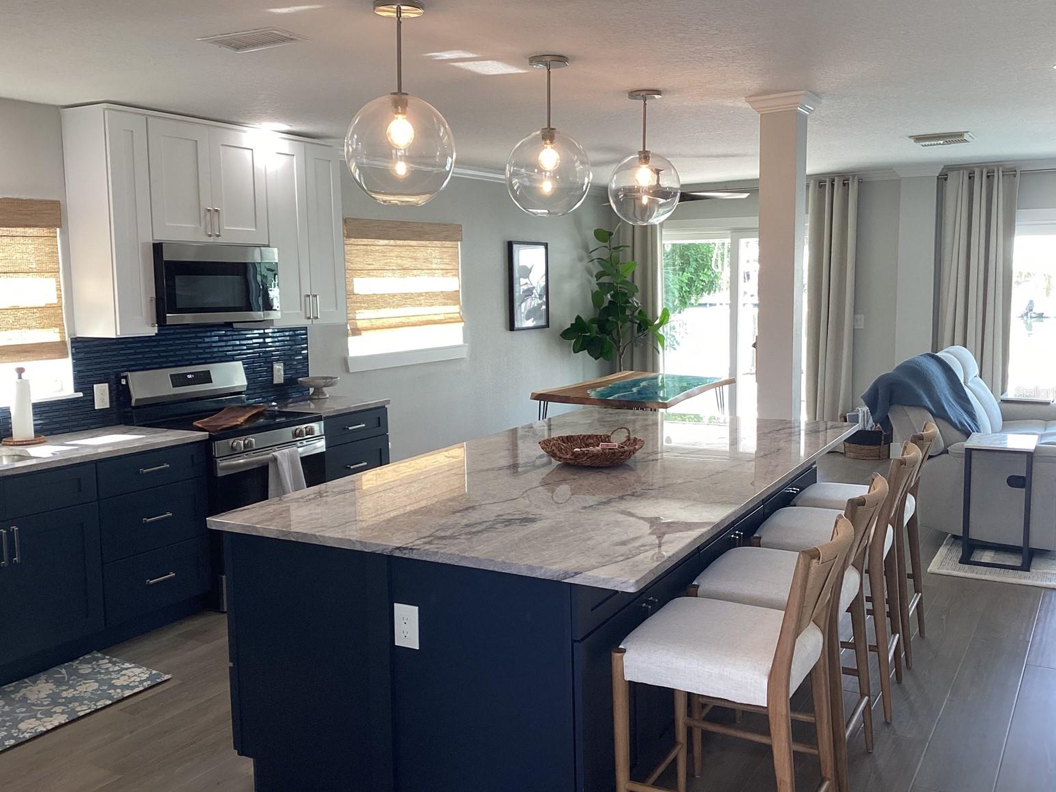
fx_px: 976
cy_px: 392
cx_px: 535
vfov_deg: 44.2
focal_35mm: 32
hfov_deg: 56.8
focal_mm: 3.3
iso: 80
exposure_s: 1/120
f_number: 2.4
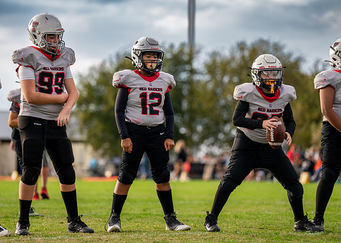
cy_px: 119
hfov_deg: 11.5
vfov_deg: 8.2
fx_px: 1691
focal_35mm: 175
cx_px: 152
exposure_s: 1/1600
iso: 400
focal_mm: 158
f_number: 2.8
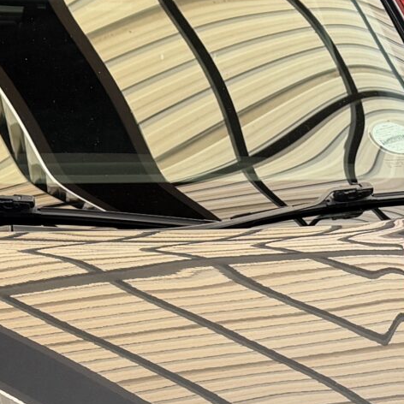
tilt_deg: -20.2
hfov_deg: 15.0
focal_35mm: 115
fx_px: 1518
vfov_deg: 14.8
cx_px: 41
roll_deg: -0.2
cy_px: 455
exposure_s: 1/121
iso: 64
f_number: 1.78
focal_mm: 6.76
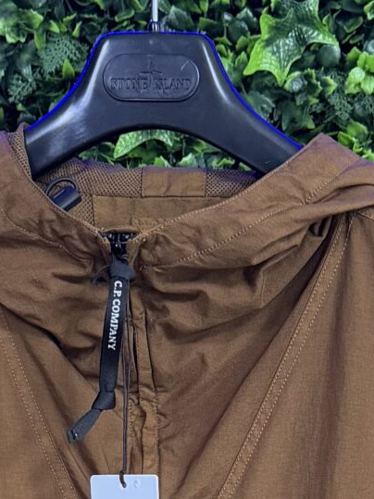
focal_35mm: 114
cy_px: 642
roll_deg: +0.0
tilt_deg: -4.1
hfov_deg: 13.0
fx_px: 1643
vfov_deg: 16.4
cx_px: 158
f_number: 1.78
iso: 500
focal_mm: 6.76
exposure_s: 1/51
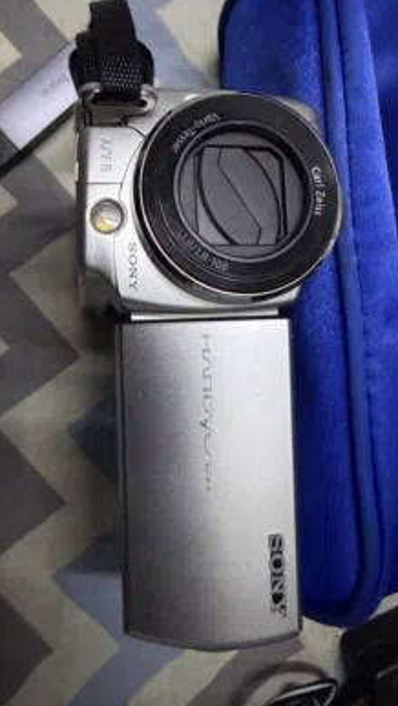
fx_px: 506
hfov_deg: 42.9
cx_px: 184
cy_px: 361
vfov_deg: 69.8
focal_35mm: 27
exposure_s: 1/50
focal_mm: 2.22
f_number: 2.2
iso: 500
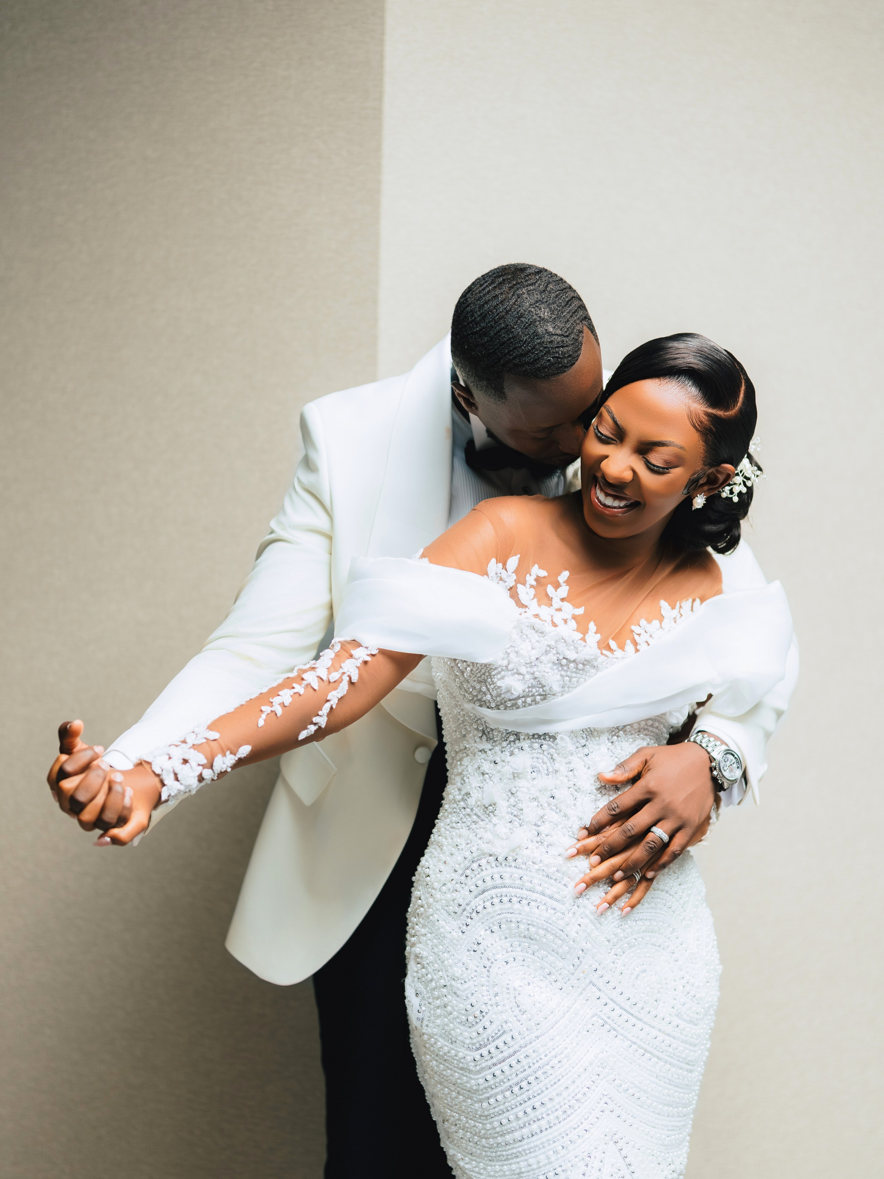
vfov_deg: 17.3
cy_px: 623
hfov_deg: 13.0
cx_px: 442
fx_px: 3882
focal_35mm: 114
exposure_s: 1/80
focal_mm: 105
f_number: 1.4
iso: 160
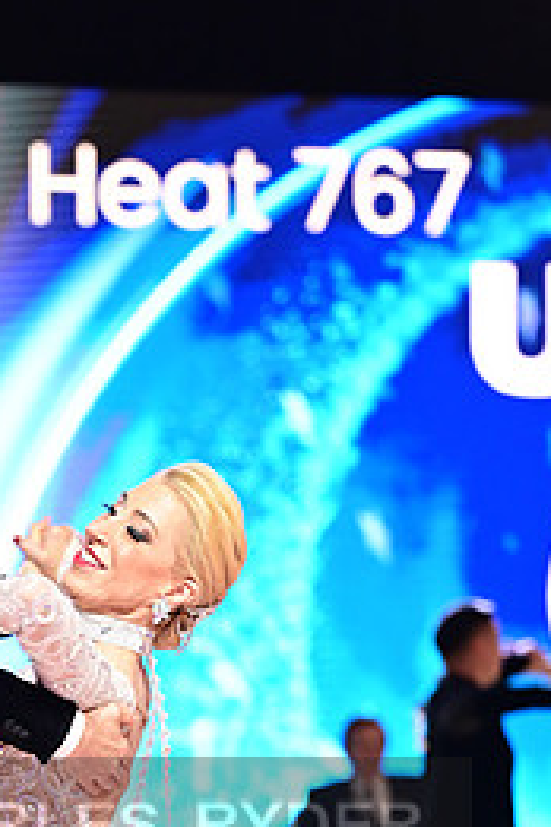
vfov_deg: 9.3
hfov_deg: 6.2
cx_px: 35
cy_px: 865
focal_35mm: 220
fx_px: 5050
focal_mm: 99
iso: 1600
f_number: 2.8
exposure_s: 1/400
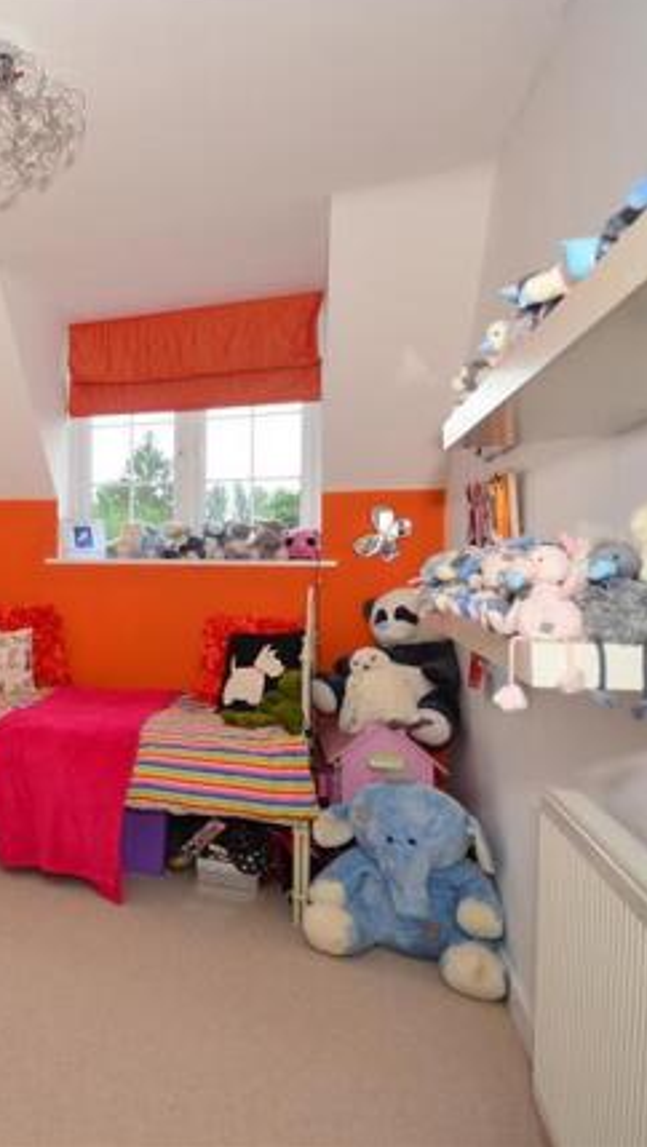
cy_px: 565
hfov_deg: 38.0
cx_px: -96
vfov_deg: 76.3
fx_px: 730
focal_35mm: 24
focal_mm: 10
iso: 200
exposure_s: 1/125
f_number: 5.6
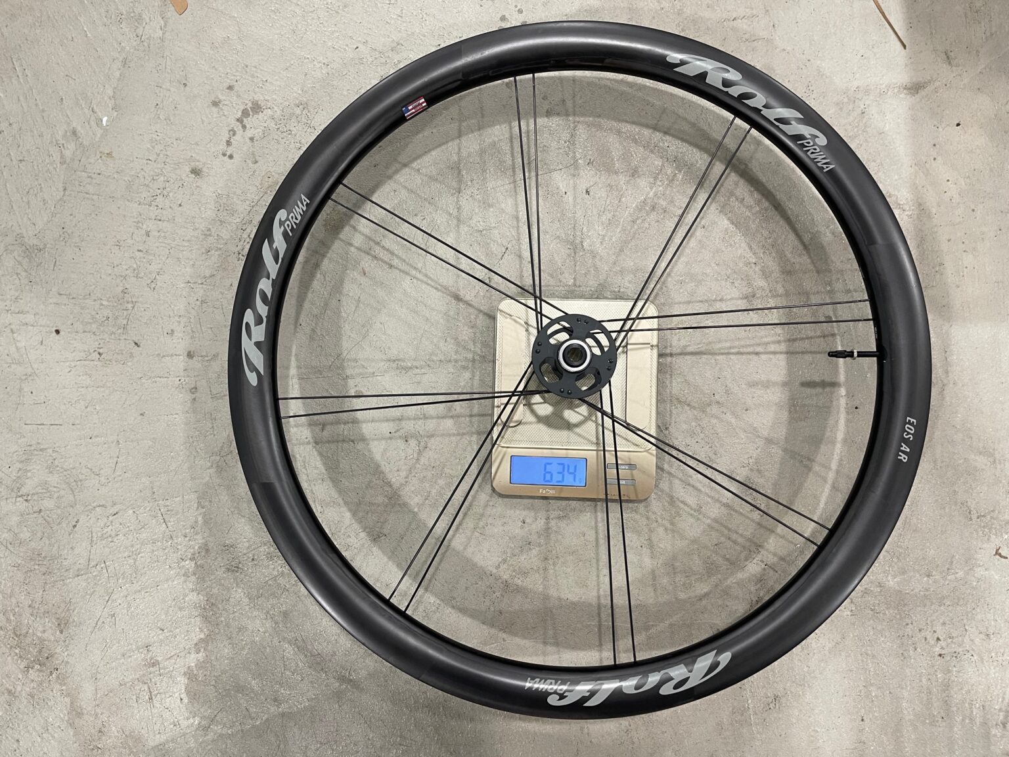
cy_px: 378
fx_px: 729
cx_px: 504
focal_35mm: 25
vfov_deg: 54.9
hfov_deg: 69.4
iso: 160
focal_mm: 5.1
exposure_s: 1/60
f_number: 1.6
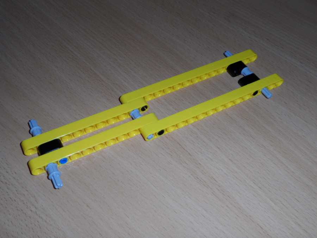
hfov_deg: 45.8
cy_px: 119
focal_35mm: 41
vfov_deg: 35.1
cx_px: 158
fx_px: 375
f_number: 7.4
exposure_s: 1/15
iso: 100
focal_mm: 6.8
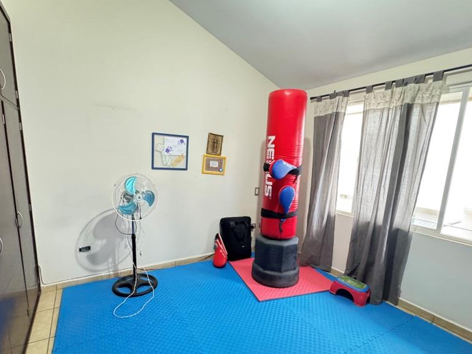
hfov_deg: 84.5
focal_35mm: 19
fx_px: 259
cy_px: 204
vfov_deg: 68.3
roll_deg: -0.6
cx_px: 219
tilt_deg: -11.2
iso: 1000
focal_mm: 2.22
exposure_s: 1/40
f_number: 2.2
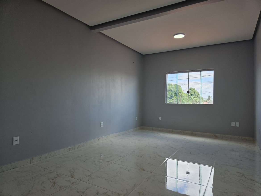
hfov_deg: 73.9
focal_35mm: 23
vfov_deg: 58.9
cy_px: 98
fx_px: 173
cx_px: 130
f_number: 1.8
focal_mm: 5.4
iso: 40
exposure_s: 1/180
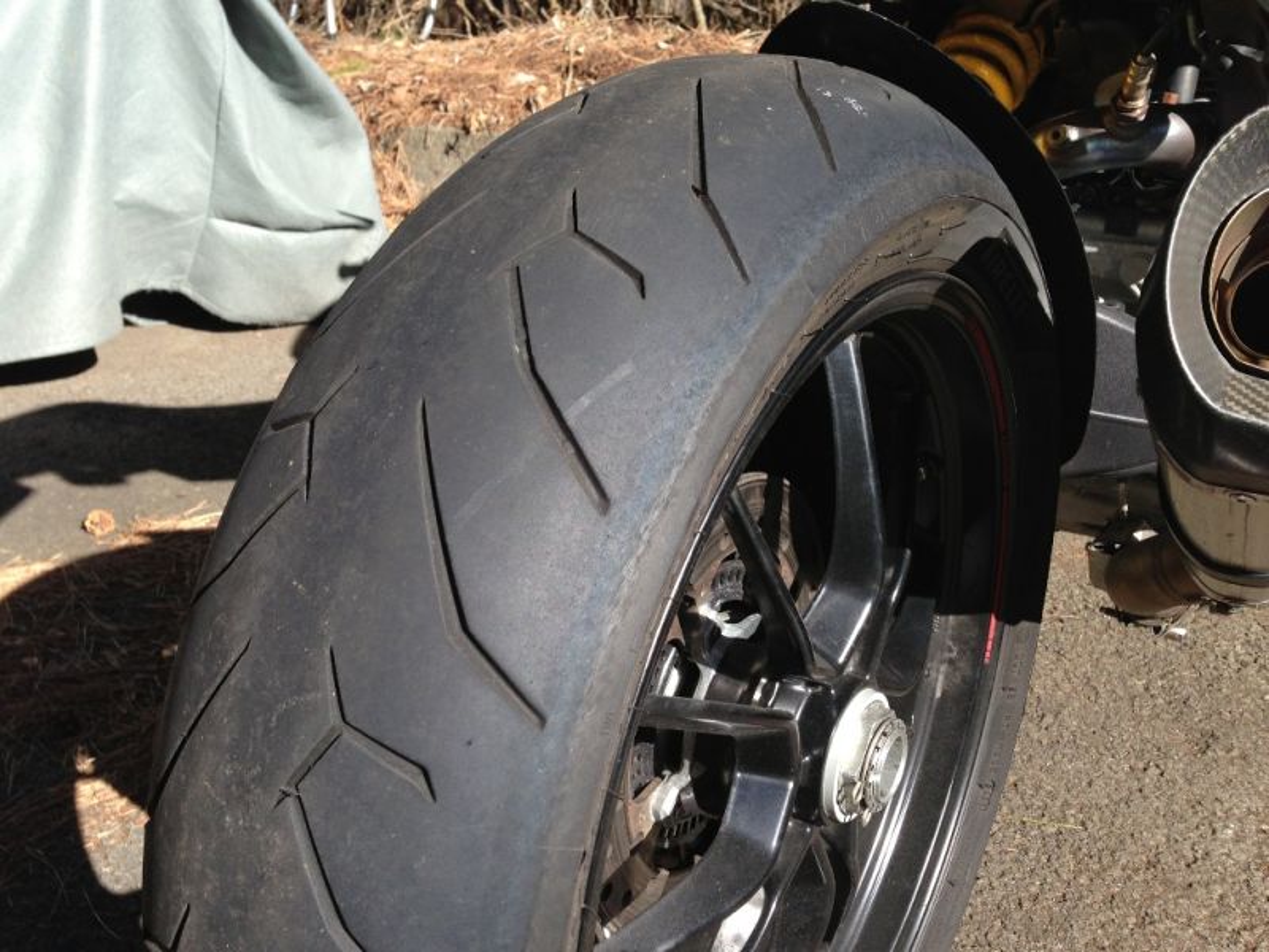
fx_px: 1210
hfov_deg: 55.4
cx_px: 634
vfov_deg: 42.9
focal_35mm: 33
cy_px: 476
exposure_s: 1/723
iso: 50
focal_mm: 4.13
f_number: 2.4
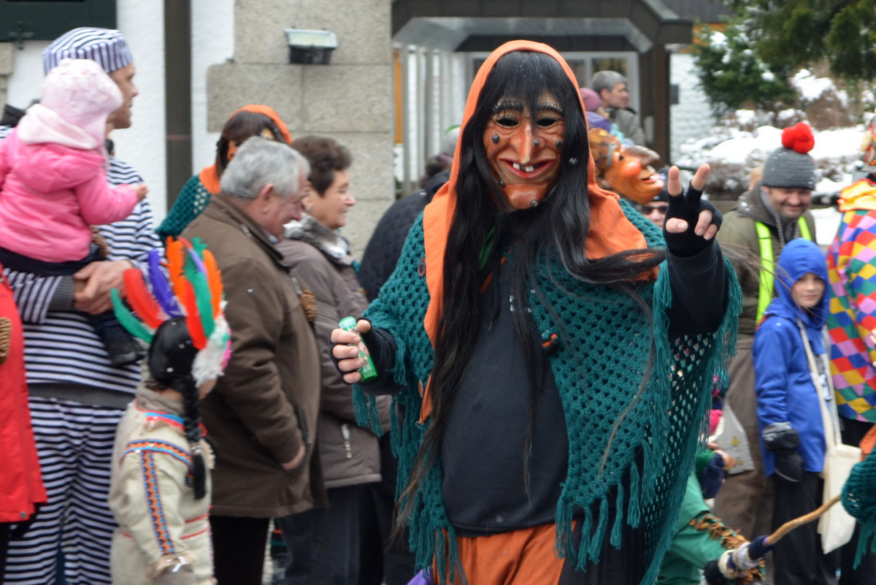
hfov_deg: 29.2
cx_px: 438
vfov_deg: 19.7
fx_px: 1680
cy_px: 292
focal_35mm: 69
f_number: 5.3
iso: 450
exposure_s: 1/60
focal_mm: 46
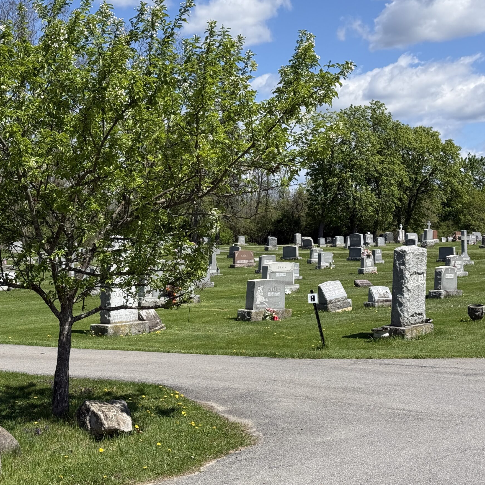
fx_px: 983
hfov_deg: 27.6
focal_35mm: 62
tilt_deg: +1.5
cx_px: 188
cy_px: 230
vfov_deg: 27.7
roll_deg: +0.2
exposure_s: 1/6024
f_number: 1.78
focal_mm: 6.76
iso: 100
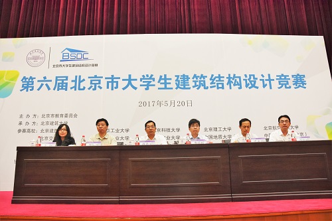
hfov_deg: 67.4
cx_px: 166
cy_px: 110
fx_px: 249
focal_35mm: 27
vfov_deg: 47.9
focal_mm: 18
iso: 1800
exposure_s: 1/60
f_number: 4
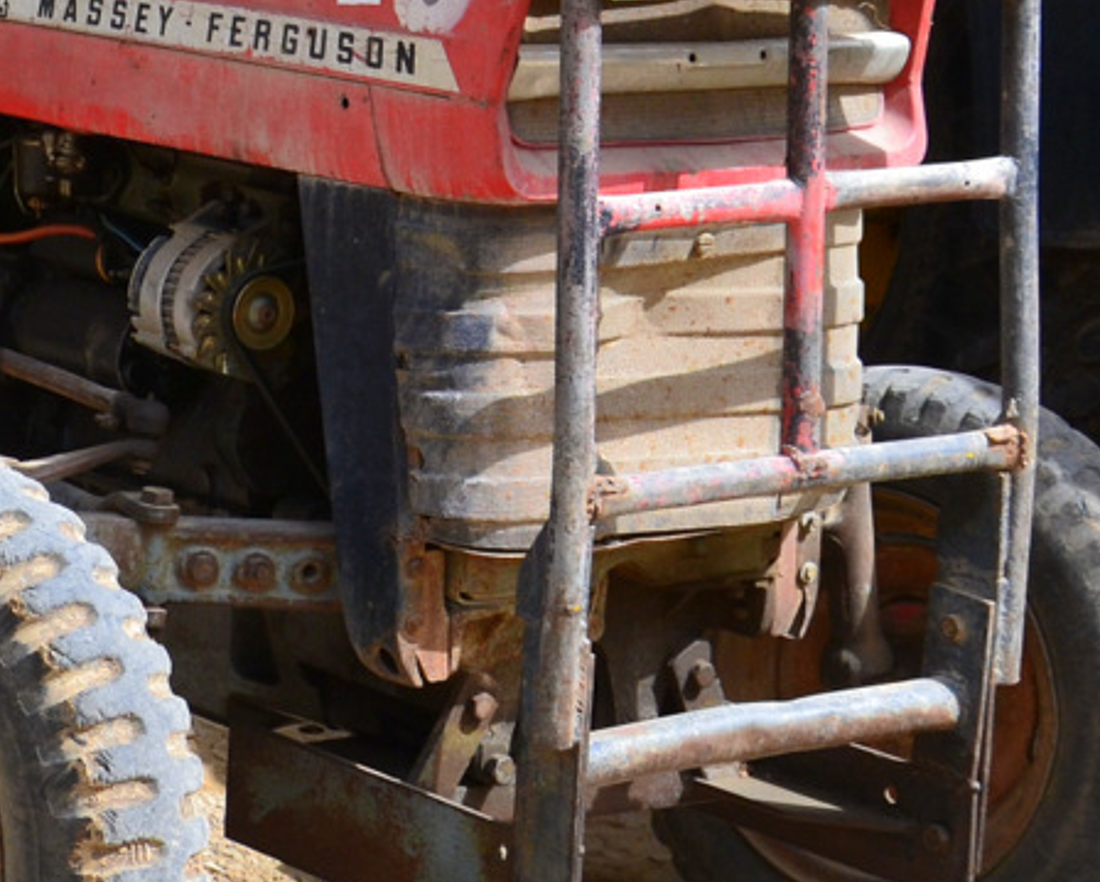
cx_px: 66
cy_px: 155
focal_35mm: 123
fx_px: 4007
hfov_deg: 15.4
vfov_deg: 12.5
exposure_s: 1/320
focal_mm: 28
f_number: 10
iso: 400
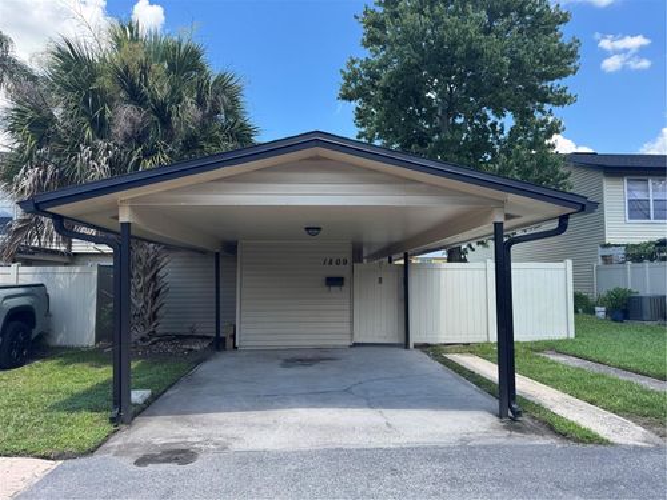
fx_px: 462
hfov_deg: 71.6
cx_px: 334
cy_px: 250
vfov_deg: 56.8
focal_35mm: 24
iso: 80
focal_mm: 6.76
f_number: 1.78
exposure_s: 1/1151
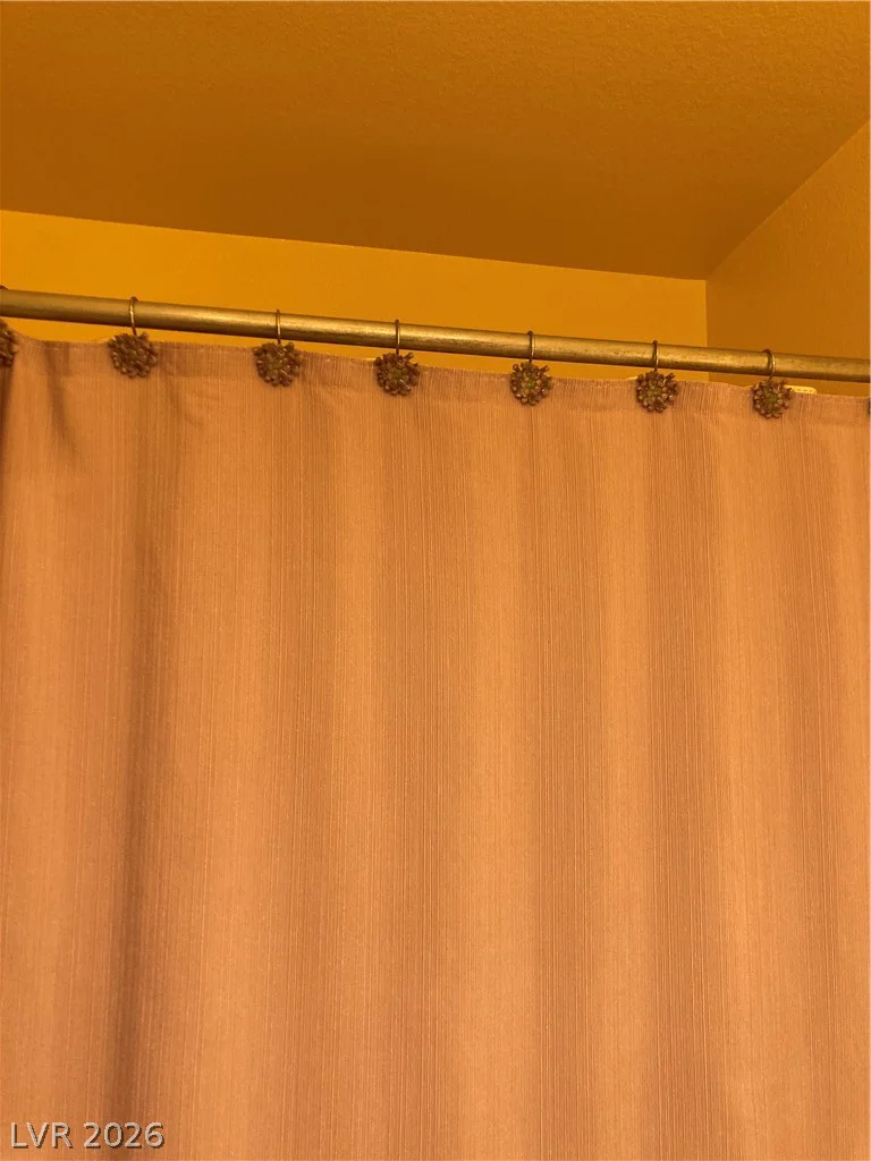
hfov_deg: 49.7
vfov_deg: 63.4
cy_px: 580
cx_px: 436
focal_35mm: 28
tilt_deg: +9.4
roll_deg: +1.3
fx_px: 939
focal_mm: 3.99
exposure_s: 1/60
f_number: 1.8
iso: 64
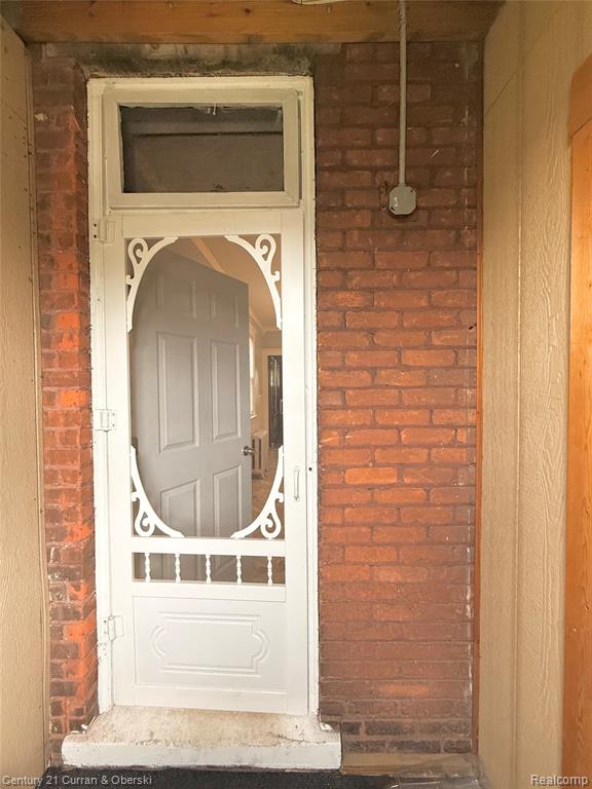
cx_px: 296
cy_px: 394
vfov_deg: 102.1
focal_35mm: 14
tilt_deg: -1.1
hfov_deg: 85.7
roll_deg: +0.2
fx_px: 319
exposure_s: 1/120
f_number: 2.2
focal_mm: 2.22
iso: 320
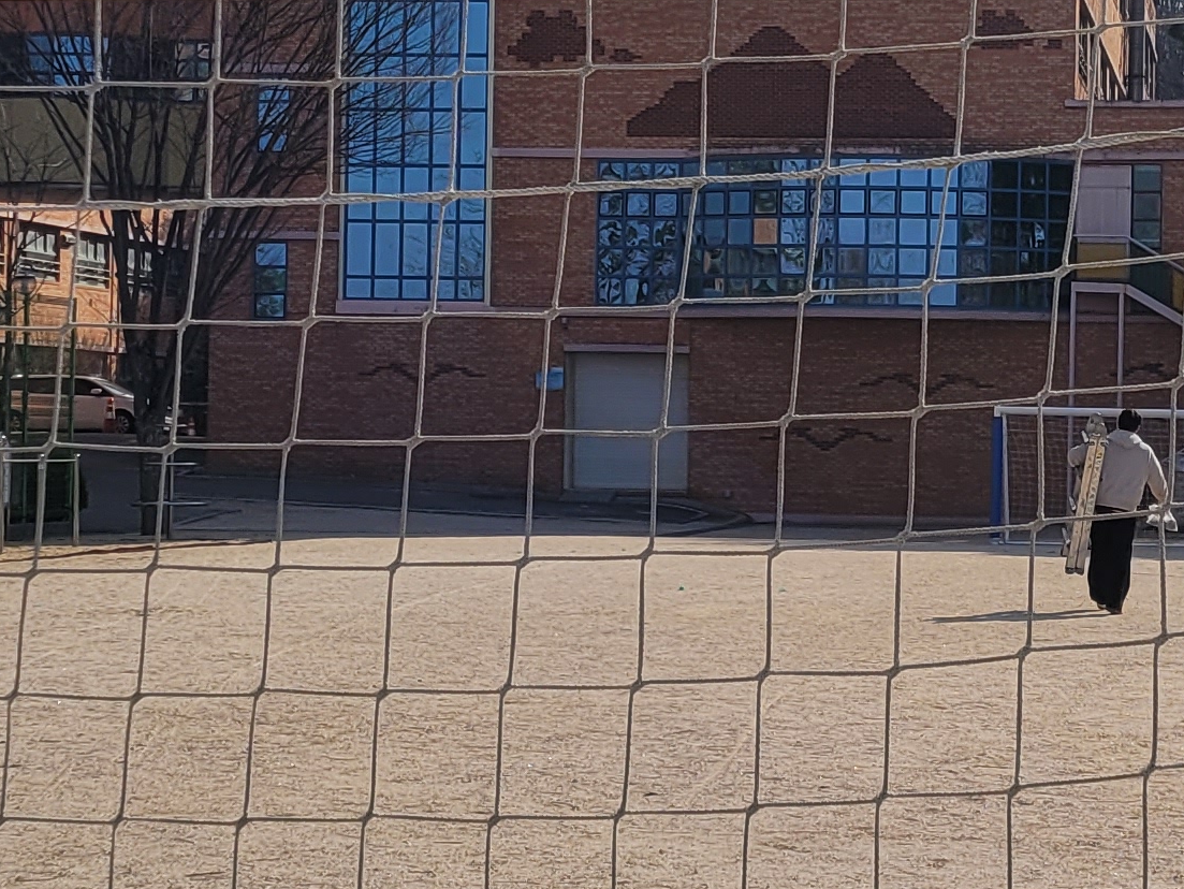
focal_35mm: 95
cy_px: 424
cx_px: 890
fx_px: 3250
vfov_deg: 15.6
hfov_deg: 20.5
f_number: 1.8
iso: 40
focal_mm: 5.4
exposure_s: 1/4993
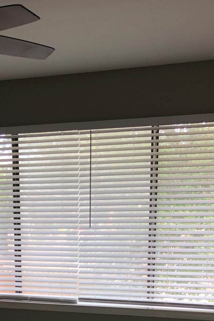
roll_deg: +1.0
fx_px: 553
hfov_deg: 21.6
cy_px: 313
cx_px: 42
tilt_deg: -8.9
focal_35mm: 62
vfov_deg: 30.3
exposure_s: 1/120
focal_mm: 3.99
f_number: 1.8
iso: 50
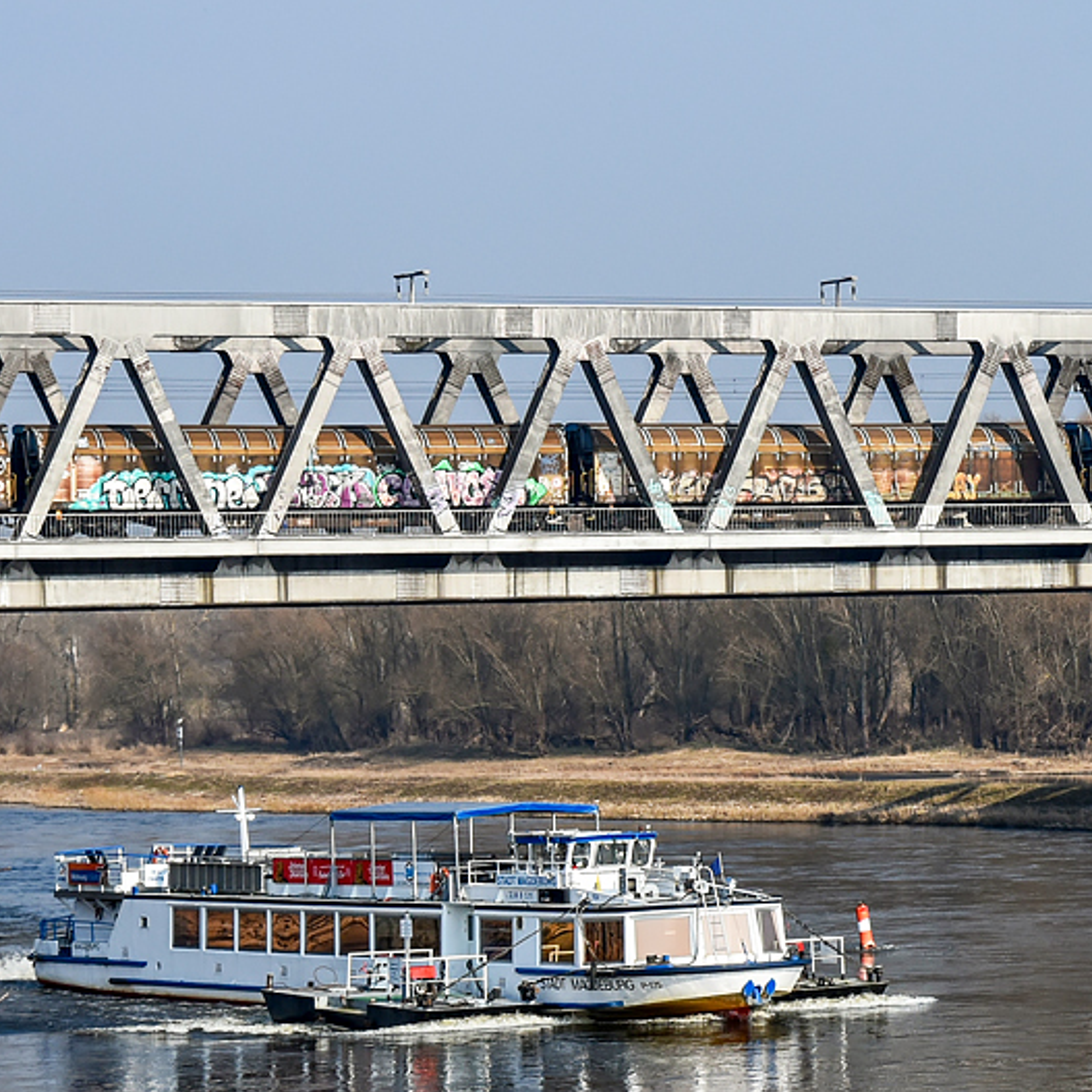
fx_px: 4354
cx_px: 715
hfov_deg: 14.3
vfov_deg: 14.3
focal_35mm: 122
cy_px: 738
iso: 200
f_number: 8
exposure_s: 1/800
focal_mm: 42
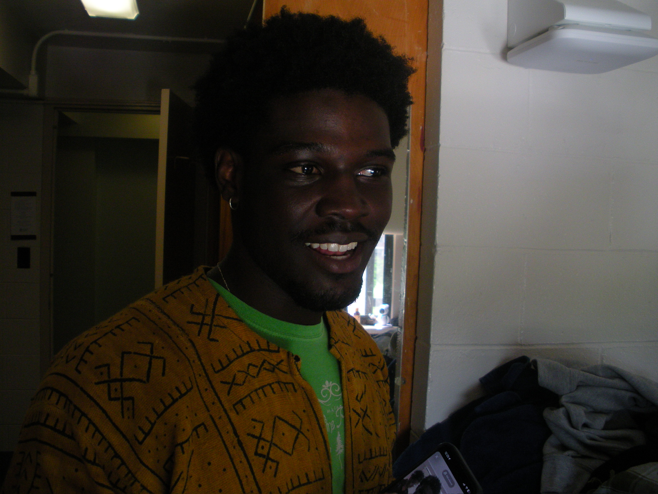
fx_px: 684
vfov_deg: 39.7
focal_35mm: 36
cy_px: 247
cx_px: 329
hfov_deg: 51.4
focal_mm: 6.3
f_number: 3.5
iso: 164
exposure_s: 1/60
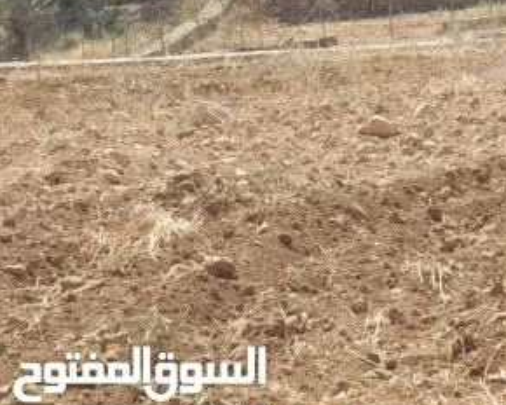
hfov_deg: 16.7
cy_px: 94
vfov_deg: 13.7
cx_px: 529
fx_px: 1677
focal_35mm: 112
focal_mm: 6
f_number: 2.4
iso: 100
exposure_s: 1/633
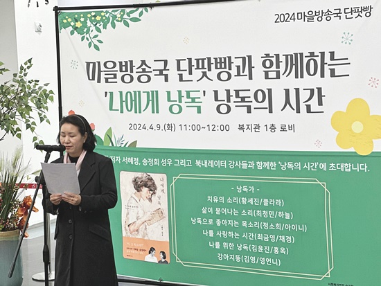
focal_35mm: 77
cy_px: 143
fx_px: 848
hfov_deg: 25.3
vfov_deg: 19.2
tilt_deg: -4.8
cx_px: 190
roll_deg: +1.9
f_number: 2.8
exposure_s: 1/120
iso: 250
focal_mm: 9
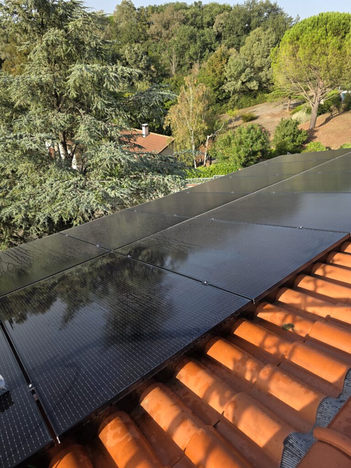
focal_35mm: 23
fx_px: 311
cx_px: 176
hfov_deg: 58.9
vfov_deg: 73.9
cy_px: 234
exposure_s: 1/2010
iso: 80
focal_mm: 6.3
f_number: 1.7
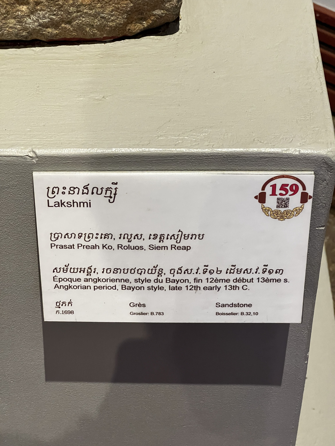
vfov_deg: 25.3
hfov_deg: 19.1
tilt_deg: -42.1
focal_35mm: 77
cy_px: 223
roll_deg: +0.0
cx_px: 168
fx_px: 994
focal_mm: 9
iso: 500
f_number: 2.8
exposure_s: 1/60
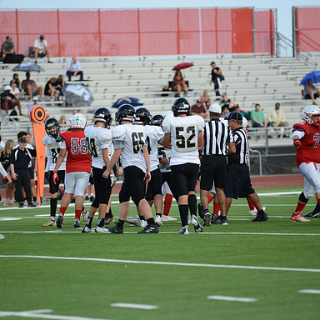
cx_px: 157
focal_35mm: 257
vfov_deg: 6.8
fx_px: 2688
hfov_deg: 6.8
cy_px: 160
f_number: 2.8
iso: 450
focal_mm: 200
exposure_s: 1/4000
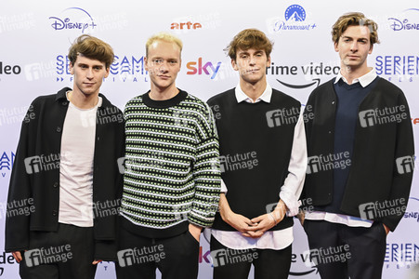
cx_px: 210
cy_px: 140
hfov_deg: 38.9
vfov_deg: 26.4
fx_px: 593
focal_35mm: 51
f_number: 4
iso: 500
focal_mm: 51
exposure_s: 1/125
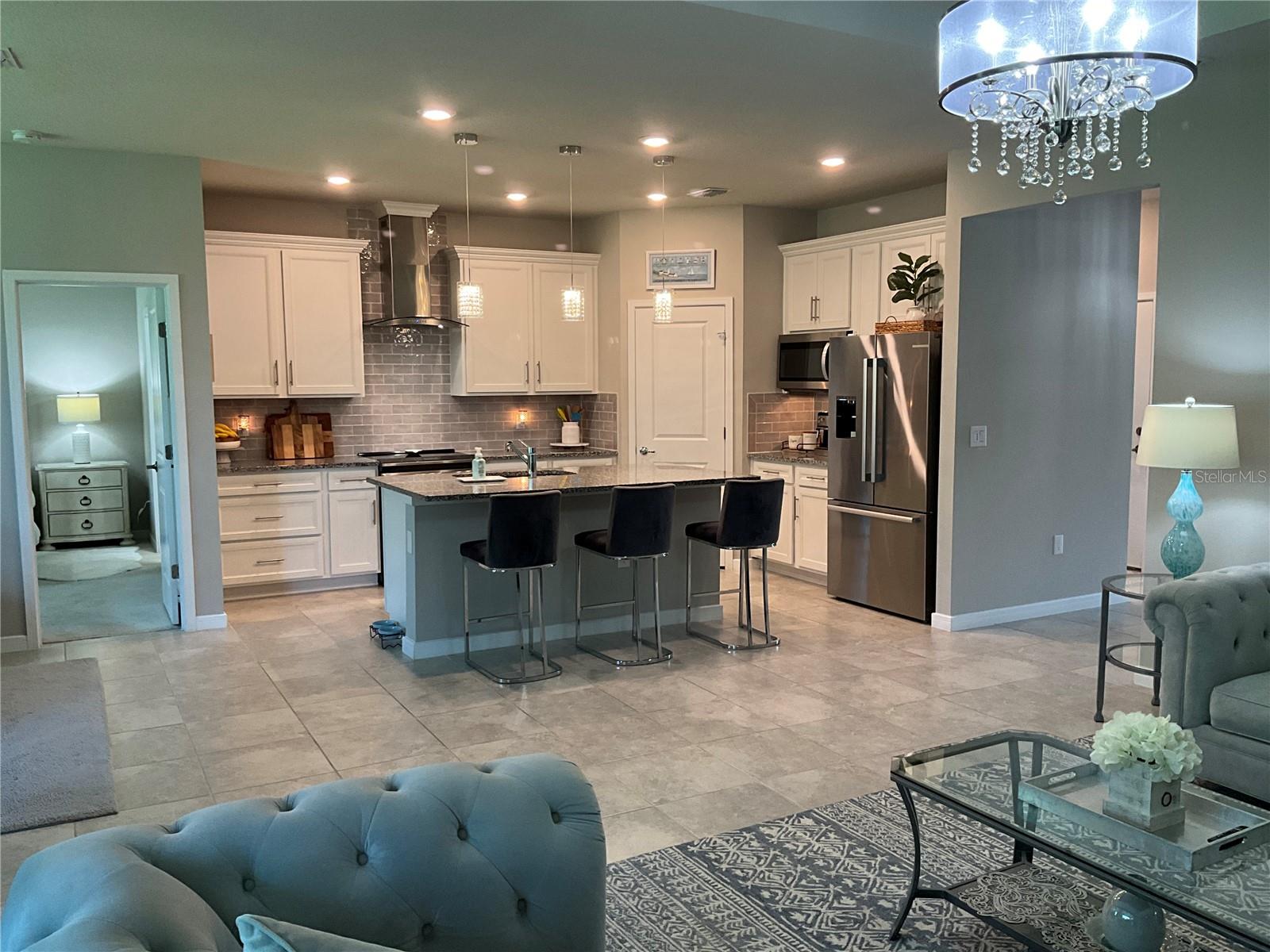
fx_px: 1064
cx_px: 635
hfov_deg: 61.7
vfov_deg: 48.2
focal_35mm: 29
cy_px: 476
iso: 80
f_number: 1.8
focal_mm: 3
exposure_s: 1/60
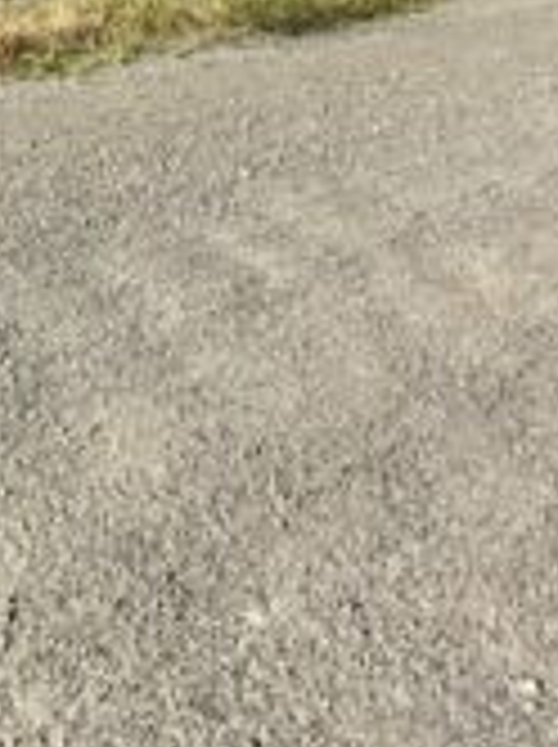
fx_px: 970
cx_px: 194
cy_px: -322
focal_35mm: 45
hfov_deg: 31.9
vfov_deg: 29.4
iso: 50
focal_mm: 2.22
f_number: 2.2
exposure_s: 1/2257
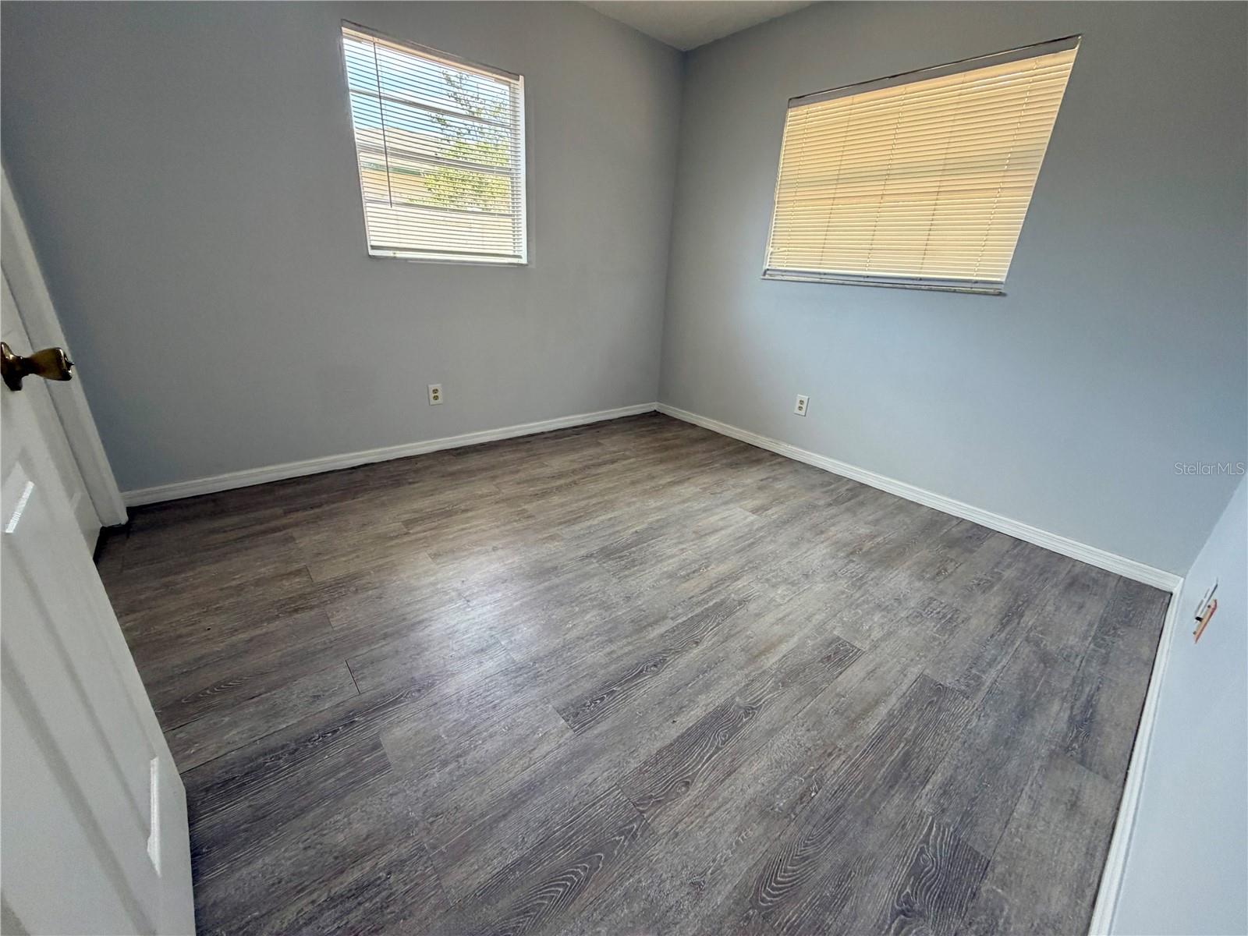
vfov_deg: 85.7
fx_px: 505
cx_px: 624
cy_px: 468
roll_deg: -3.4
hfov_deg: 102.1
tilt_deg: -21.5
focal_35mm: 14
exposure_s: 1/121
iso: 160
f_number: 2.2
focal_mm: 2.22
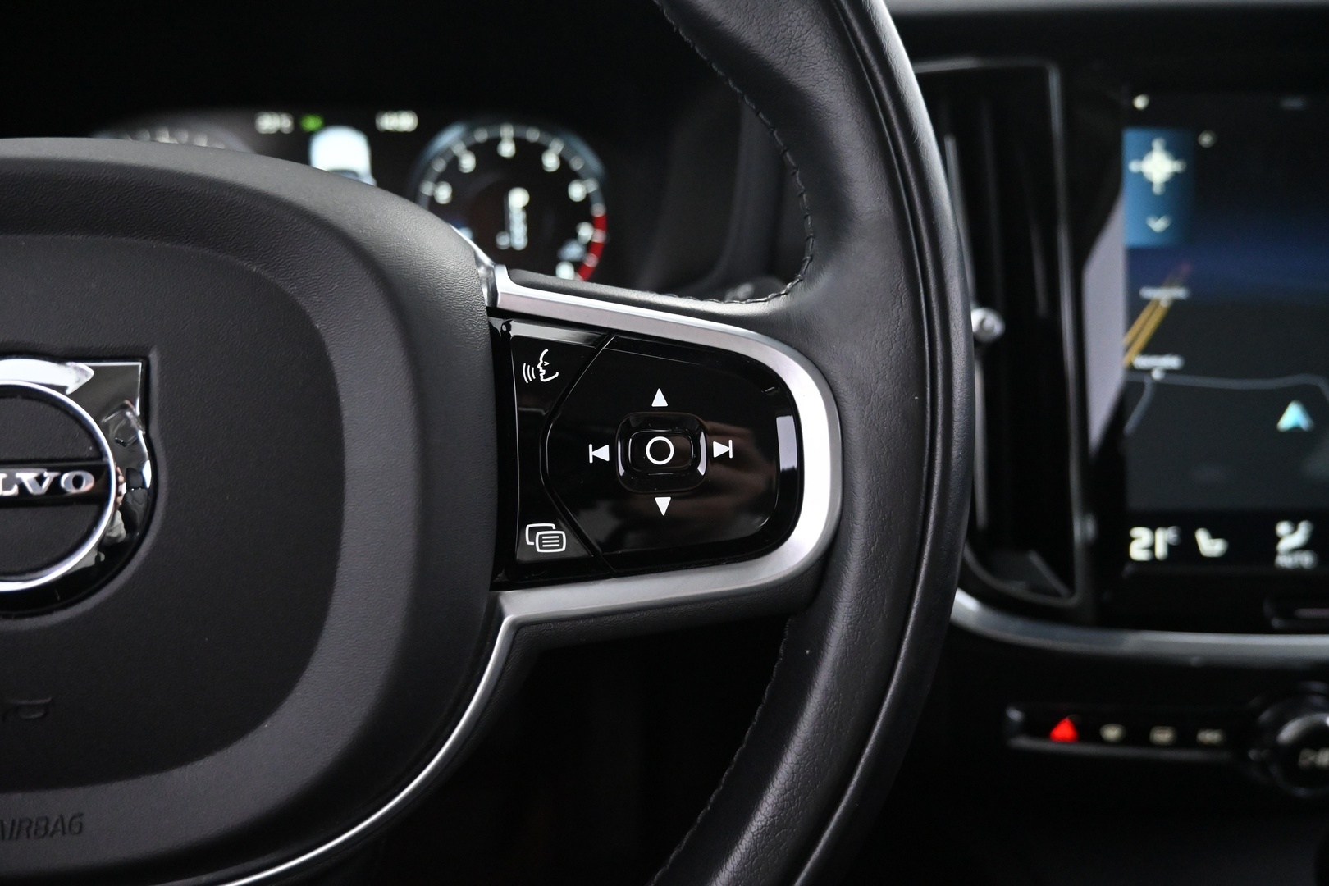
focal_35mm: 24
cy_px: 443
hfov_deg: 73.7
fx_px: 886
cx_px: 664
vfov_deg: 53.1
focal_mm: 16
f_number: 3.5
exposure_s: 1/50
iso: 4000
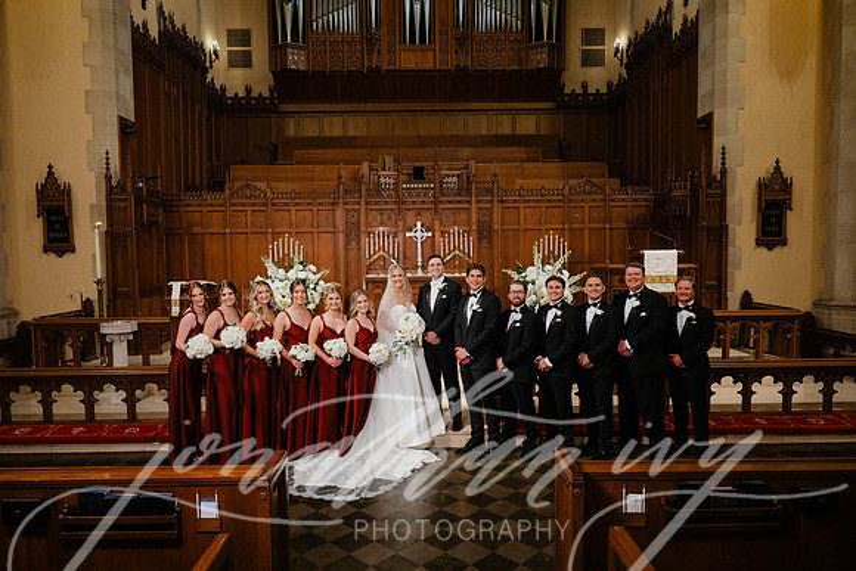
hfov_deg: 73.7
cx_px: 428
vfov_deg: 53.2
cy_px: 286
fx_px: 571
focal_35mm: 24
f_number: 2.8
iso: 2000
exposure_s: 1/160
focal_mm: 24
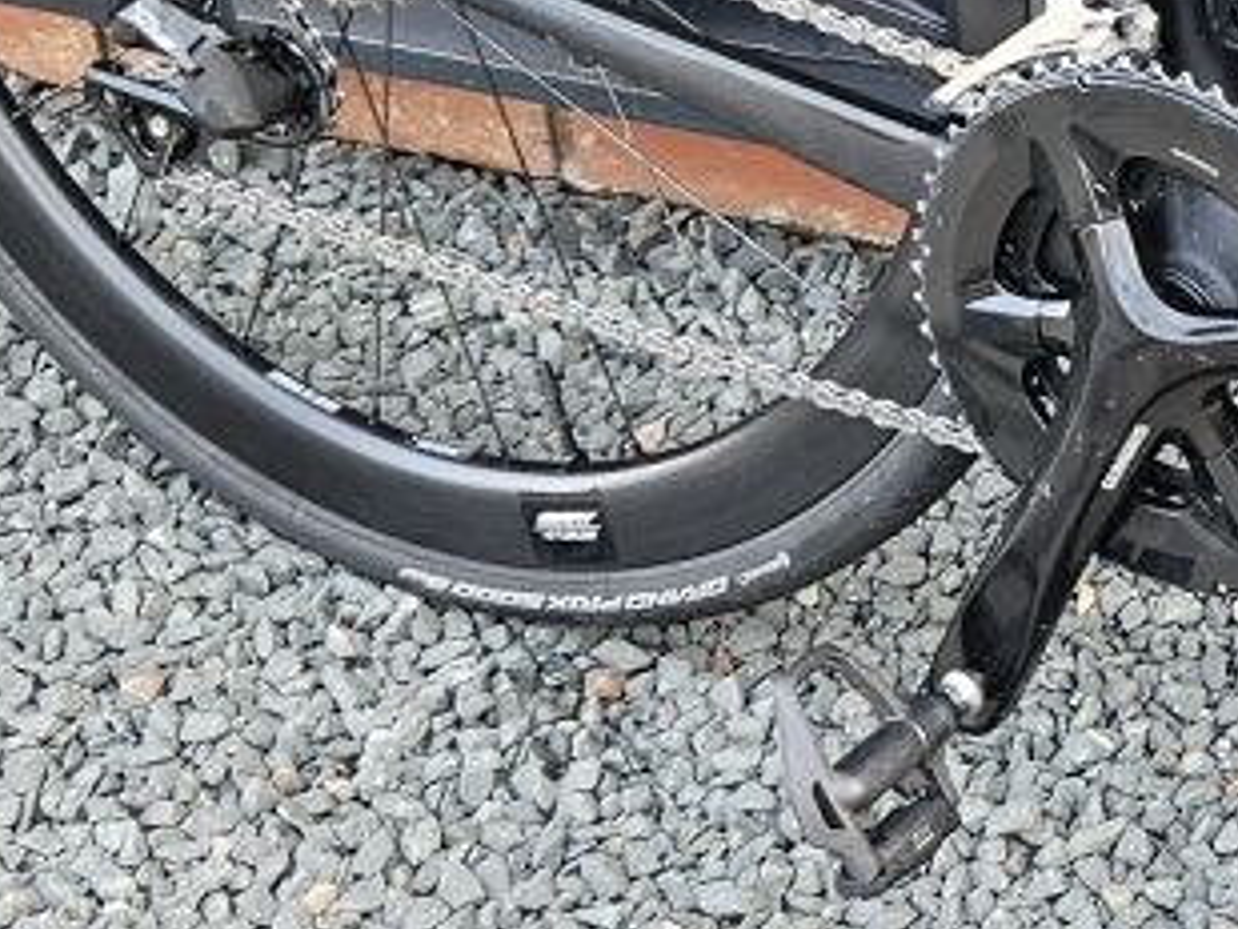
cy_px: -120
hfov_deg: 15.7
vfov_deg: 12.2
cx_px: 1639
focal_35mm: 119
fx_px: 4258
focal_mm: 5.4
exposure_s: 1/180
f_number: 1.8
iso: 200
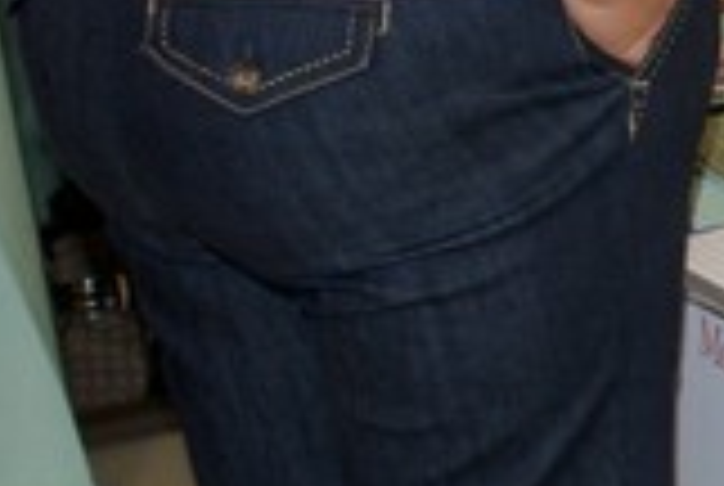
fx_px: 3586
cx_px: 1421
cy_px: -585
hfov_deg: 10.6
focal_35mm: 178
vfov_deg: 7.4
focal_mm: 24
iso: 400
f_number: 3.2
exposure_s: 1/100
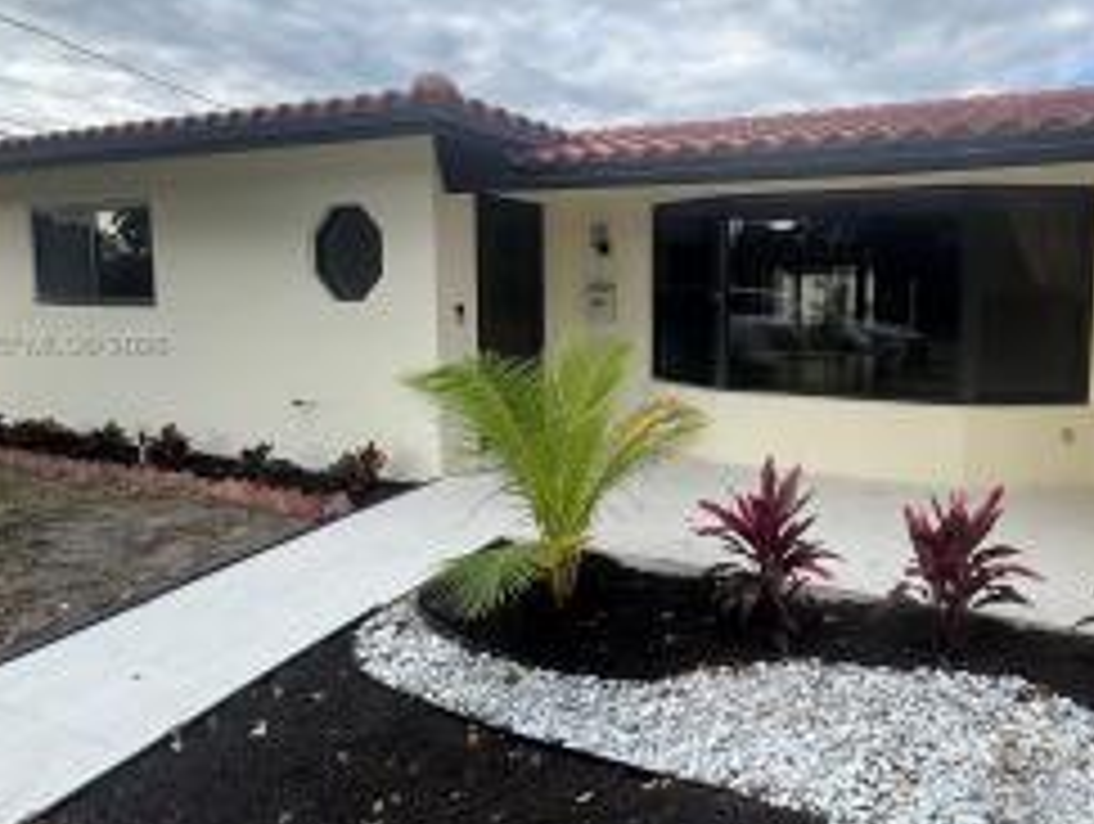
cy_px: 347
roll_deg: -0.2
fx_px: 728
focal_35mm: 23
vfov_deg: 58.7
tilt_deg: -3.2
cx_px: 716
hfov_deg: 72.0
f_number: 2.2
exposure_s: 1/445
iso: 40
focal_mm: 2.22
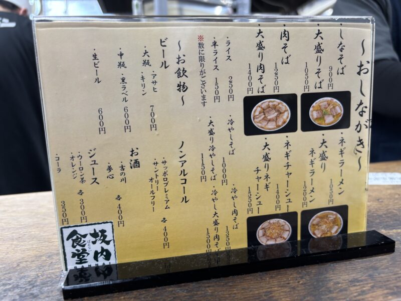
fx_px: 301
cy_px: 150
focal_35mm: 26
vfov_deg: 53.1
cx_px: 200
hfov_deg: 67.3
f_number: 1.6
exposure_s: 1/50
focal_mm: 5.96
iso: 100
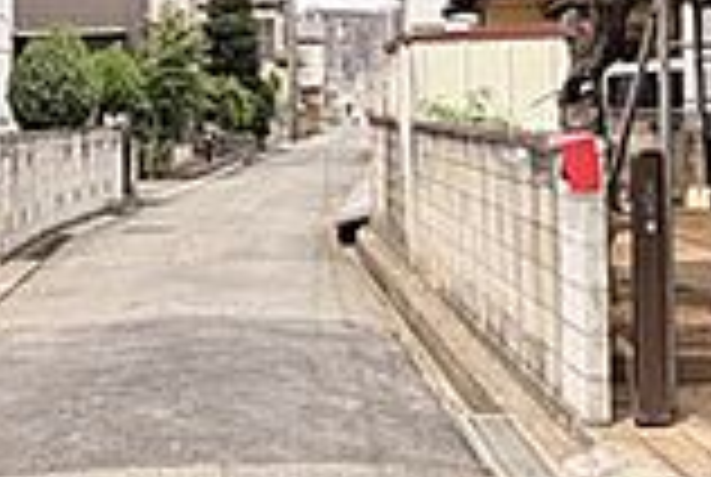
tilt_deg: +1.2
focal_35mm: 57
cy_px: 88
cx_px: 189
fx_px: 1128
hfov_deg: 34.3
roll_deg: +2.3
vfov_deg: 23.5
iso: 20
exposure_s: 1/970
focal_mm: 2.22
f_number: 2.2
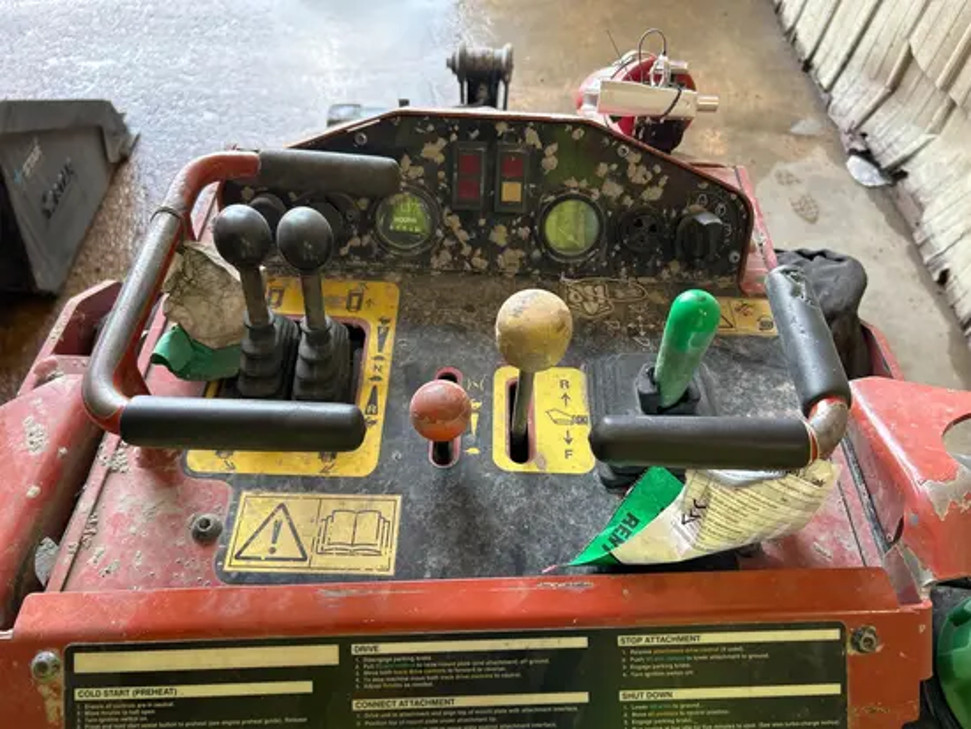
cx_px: 486
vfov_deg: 53.1
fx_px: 730
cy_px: 364
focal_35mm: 26
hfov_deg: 67.3
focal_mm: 5.7
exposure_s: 1/121
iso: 64
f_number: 1.5
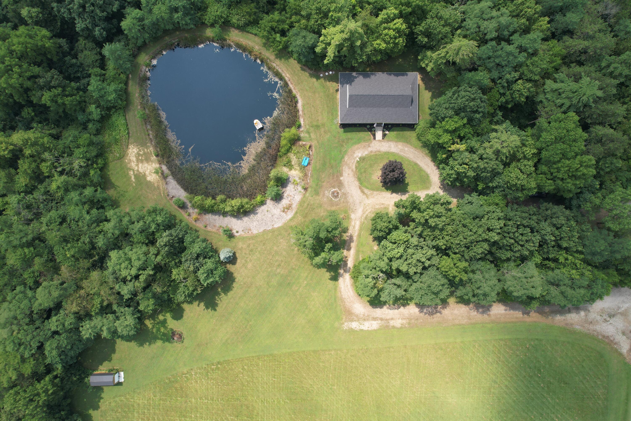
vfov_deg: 57.2
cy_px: 210
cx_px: 316
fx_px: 386
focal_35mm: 22
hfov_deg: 78.6
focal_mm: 8.38
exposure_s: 1/725
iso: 100
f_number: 2.8
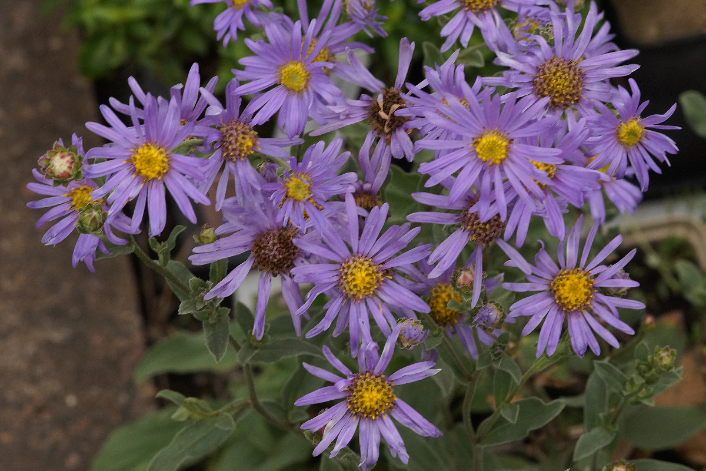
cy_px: 236
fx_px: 2941
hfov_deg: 13.7
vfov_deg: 9.1
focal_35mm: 150
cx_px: 353
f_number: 9
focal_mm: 100
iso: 640
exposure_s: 1/160
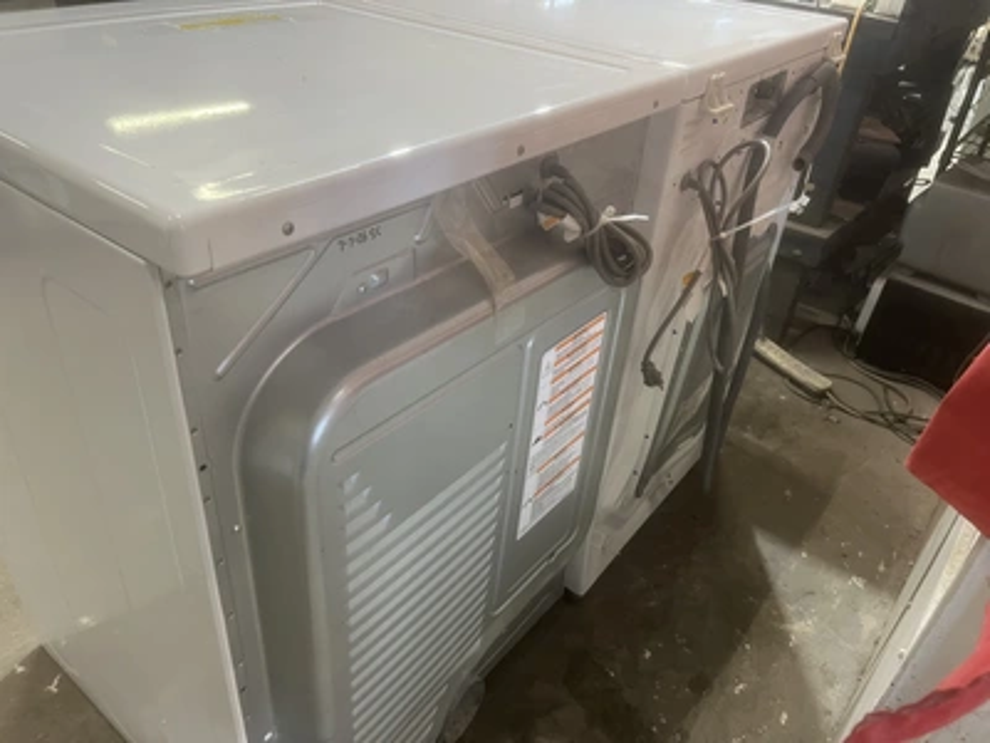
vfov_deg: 53.1
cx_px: 495
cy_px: 372
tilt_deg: -34.0
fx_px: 744
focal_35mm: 26
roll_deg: -4.9
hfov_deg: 67.3
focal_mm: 5.1
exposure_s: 1/60
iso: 160
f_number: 1.6
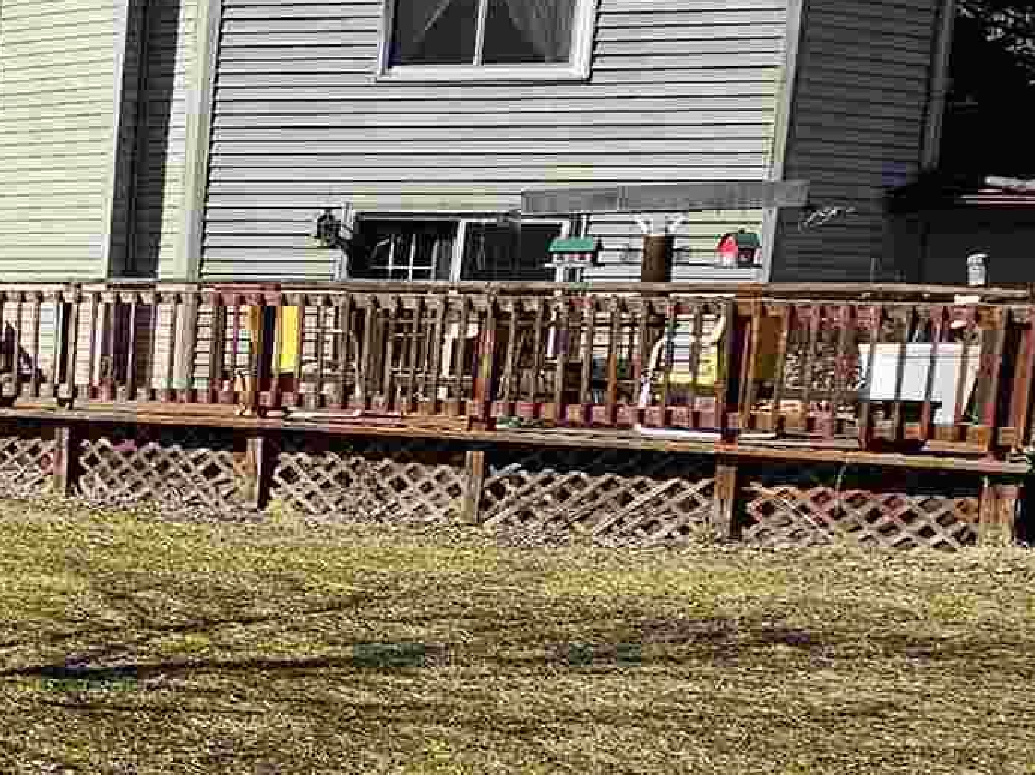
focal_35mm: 58
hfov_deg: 22.1
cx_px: -777
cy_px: 523
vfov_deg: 25.1
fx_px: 1733
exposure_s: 1/1920
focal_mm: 2.2
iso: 50
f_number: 2.2
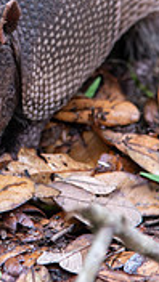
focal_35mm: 415
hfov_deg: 2.9
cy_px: 6
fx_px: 3111
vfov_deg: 5.2
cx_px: 5
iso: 560
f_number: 4
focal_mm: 120
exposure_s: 1/200
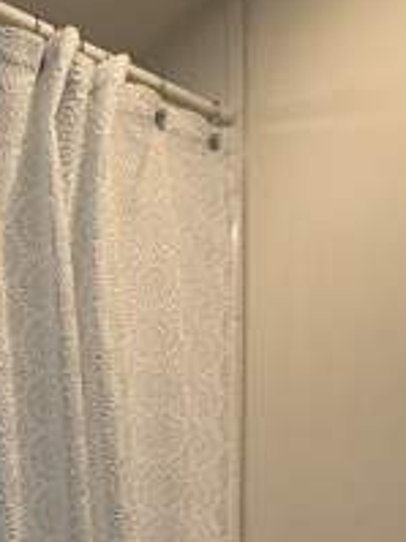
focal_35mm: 45
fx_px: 704
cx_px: -82
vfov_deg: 31.4
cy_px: 722
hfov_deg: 28.1
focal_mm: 2.22
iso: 160
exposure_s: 1/120
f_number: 2.2
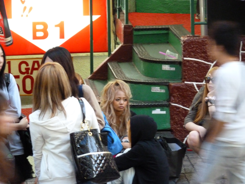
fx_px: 1486
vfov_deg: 7.1
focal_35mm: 210
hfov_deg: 9.4
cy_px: 92
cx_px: 122
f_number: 4.6
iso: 800
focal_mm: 34.4
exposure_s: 1/15
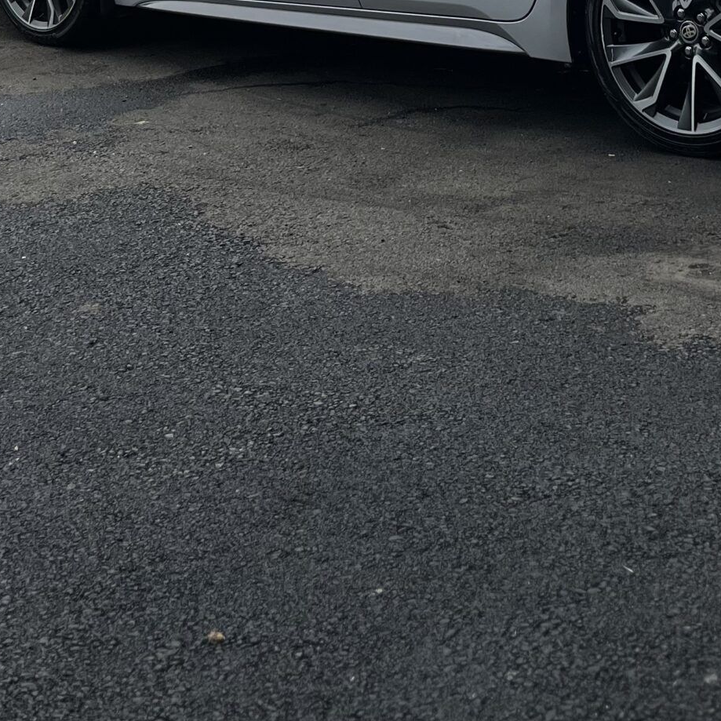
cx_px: 578
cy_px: -207
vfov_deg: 23.8
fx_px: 1508
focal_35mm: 64
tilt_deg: -2.3
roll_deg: -1.5
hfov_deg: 26.4
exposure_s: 1/5076
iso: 50
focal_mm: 5.1
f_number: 1.6
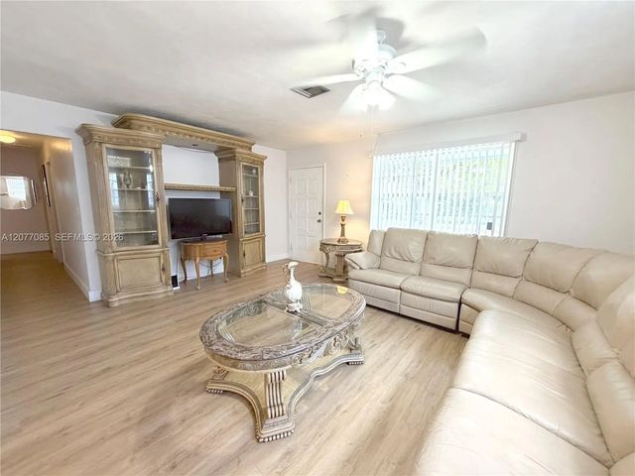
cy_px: 238
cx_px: 318
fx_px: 257
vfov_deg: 85.7
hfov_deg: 102.1
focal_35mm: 14
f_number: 2.2
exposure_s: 1/60
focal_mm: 2.22
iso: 320
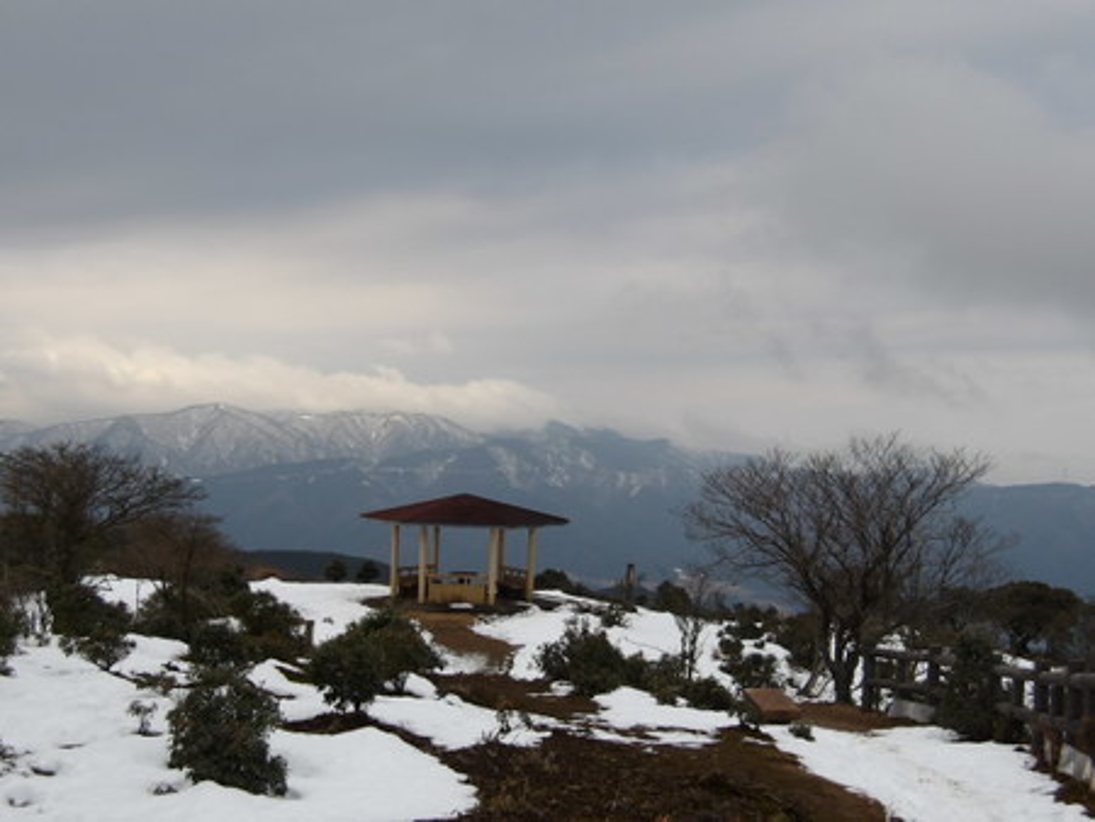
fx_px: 1677
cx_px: 548
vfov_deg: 27.5
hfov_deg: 36.2
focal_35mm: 53
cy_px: 411
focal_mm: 9.4
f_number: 4.2
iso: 100
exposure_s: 1/327
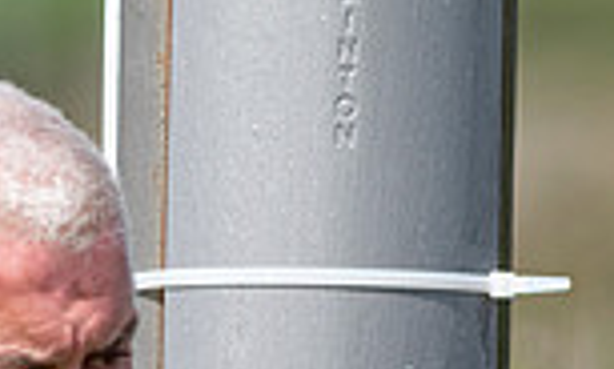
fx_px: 29589
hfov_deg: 1.2
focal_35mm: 1787
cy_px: 539
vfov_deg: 0.7
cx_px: 967
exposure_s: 1/1600
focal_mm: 300
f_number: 2.8
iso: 100
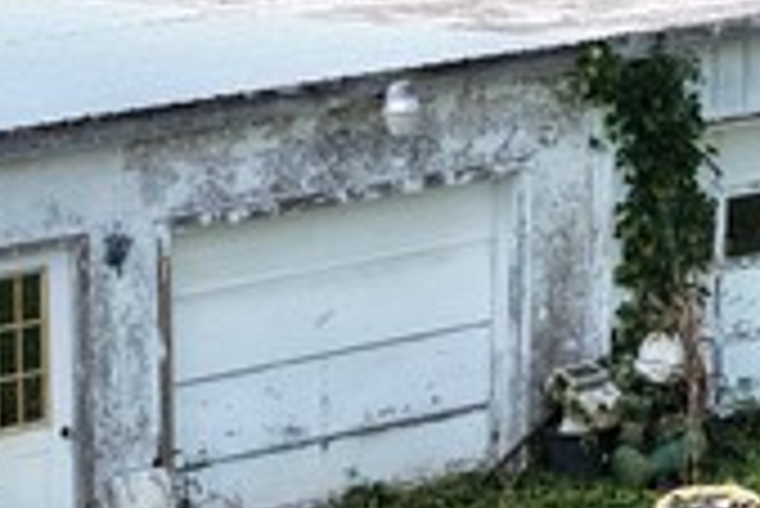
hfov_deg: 11.4
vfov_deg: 7.6
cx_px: 360
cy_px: 373
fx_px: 3803
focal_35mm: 180
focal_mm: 14.45
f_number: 2.8
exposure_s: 1/1250
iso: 250
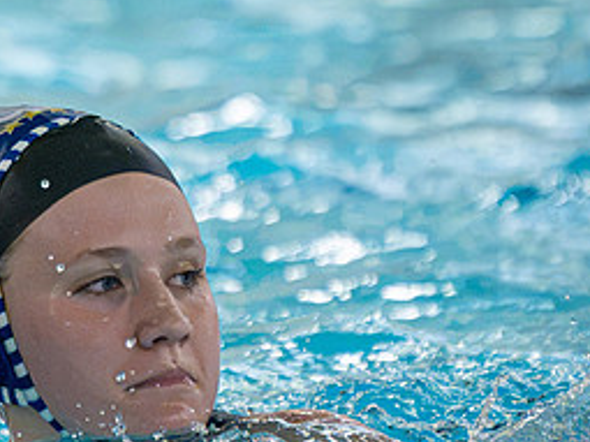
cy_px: -29
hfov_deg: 1.3
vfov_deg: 1.0
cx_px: -19
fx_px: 25384
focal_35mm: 1490
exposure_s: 1/1000
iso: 14400
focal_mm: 280
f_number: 4
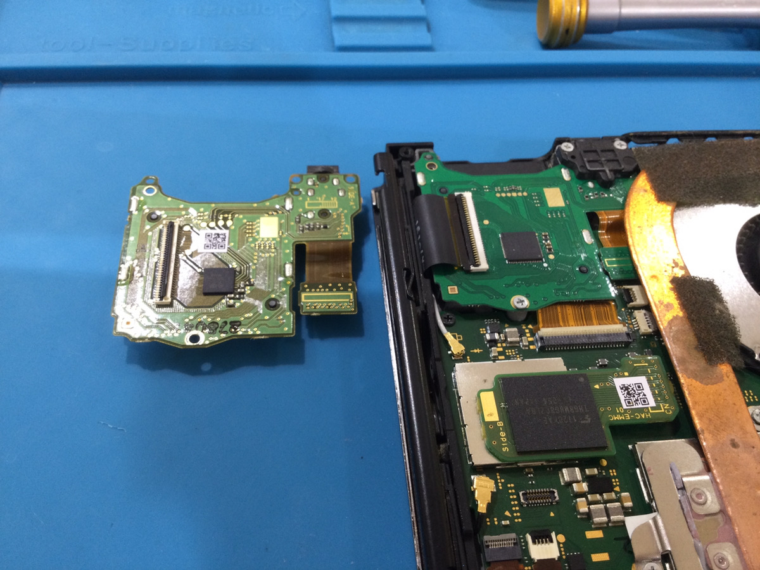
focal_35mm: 31
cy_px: 285
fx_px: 681
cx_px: 380
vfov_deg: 45.4
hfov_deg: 58.4
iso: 64
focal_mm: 3.3
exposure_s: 1/30
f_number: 2.4
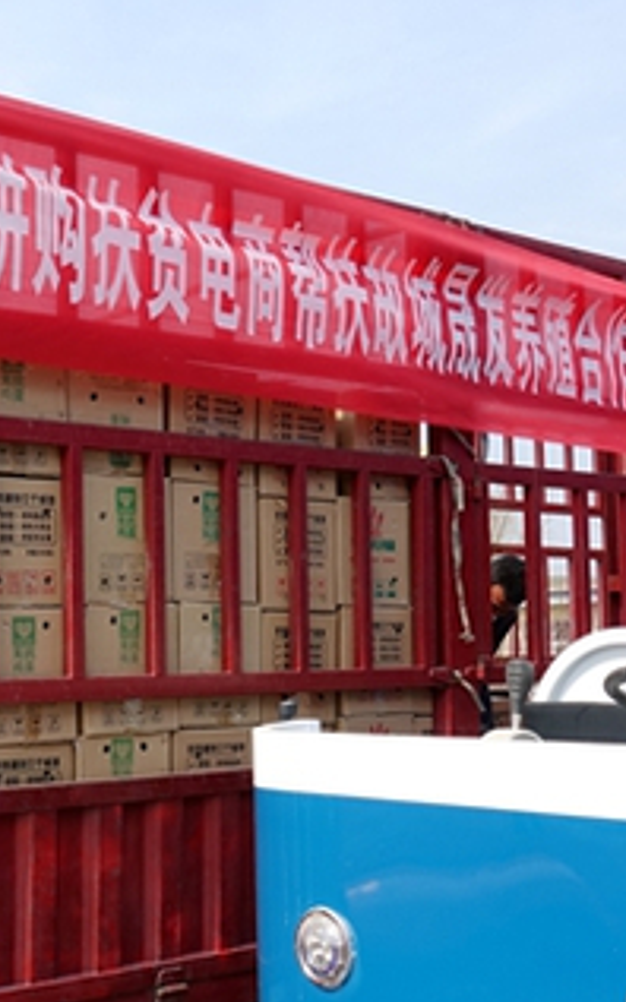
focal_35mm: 54
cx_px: 117
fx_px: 1475
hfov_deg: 23.6
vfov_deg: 37.2
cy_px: 646
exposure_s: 1/500
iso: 100
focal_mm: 8.82
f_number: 4
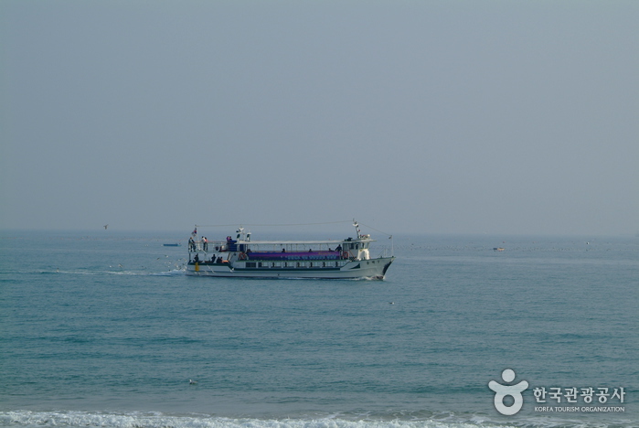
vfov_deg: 10.7
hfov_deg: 16.0
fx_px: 2275
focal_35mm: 128
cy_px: 214
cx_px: 320
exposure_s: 1/250
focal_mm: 85
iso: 160
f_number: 9.5
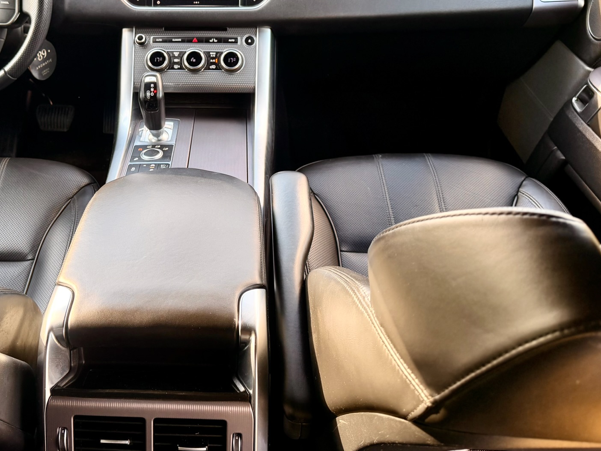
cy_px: 142
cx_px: 205
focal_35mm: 35
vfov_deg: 40.1
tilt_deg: -32.6
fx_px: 608
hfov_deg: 51.7
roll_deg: +2.2
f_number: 1.78
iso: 160
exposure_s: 1/121
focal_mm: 6.76
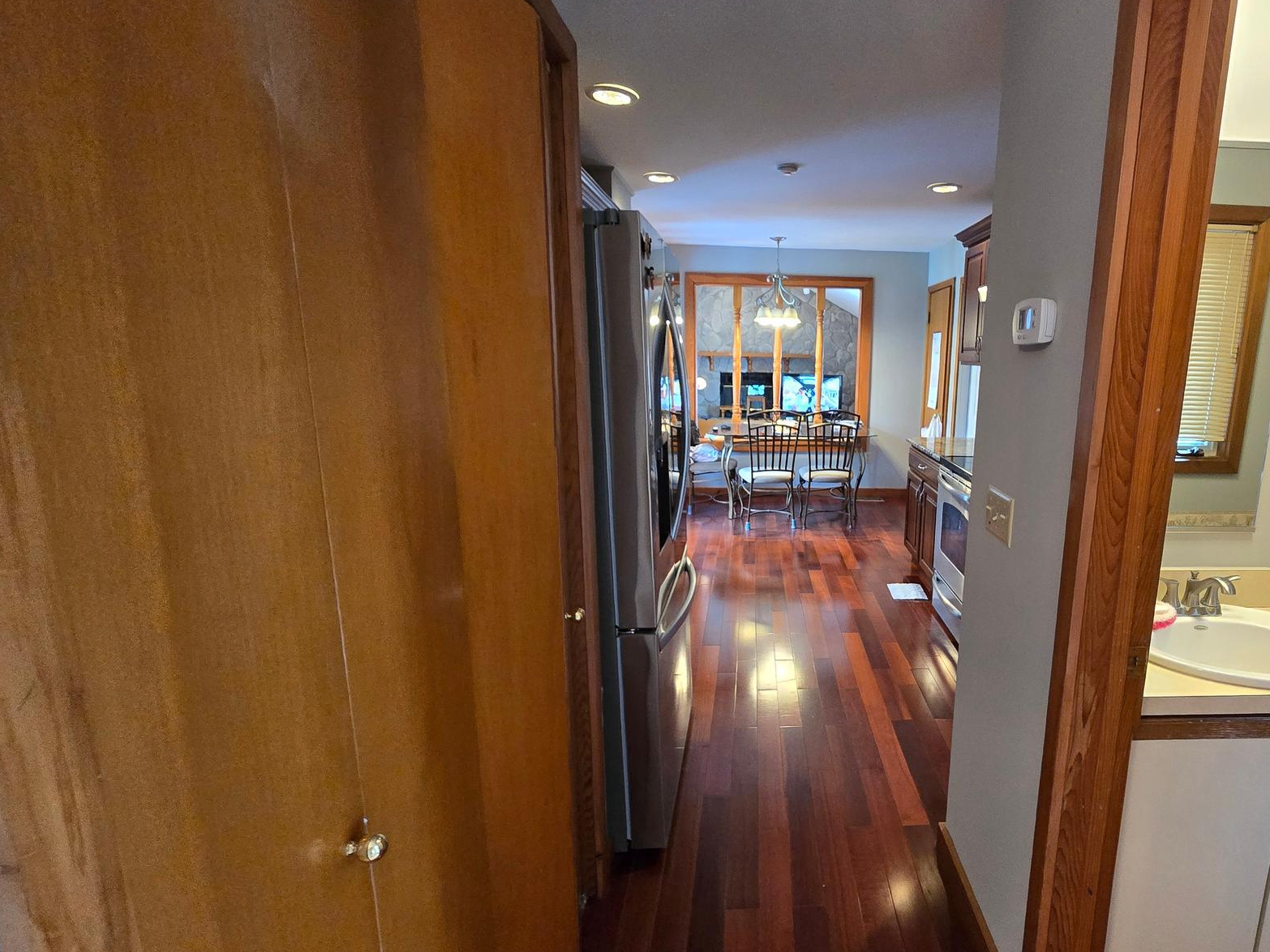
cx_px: 801
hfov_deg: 89.0
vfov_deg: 74.6
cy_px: 510
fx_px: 624
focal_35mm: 17
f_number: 2.2
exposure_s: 1/60
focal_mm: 2.2
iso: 800
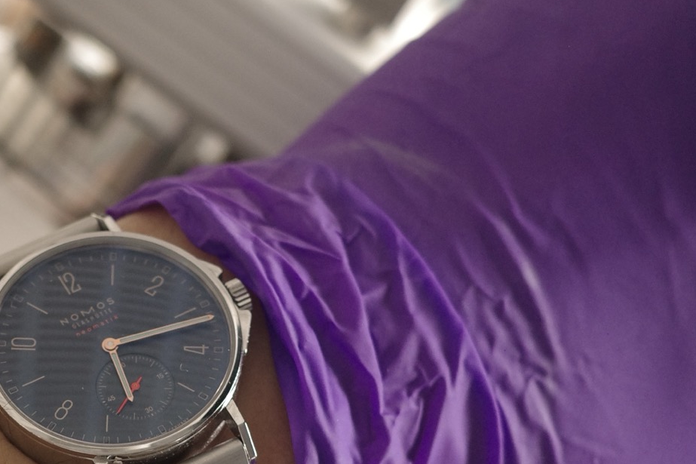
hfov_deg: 25.5
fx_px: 1508
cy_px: 328
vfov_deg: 17.4
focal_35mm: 78
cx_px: 123
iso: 500
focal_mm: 26
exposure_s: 1/40
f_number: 2.8
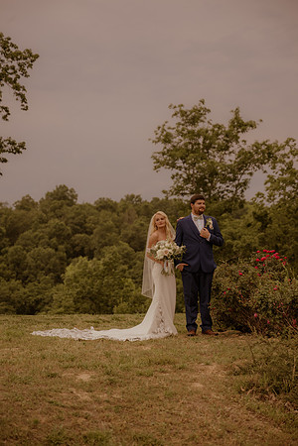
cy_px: 223
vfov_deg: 28.8
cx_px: 149
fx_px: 869
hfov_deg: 19.5
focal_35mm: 70
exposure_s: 1/1250
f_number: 3.2
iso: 1000
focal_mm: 70
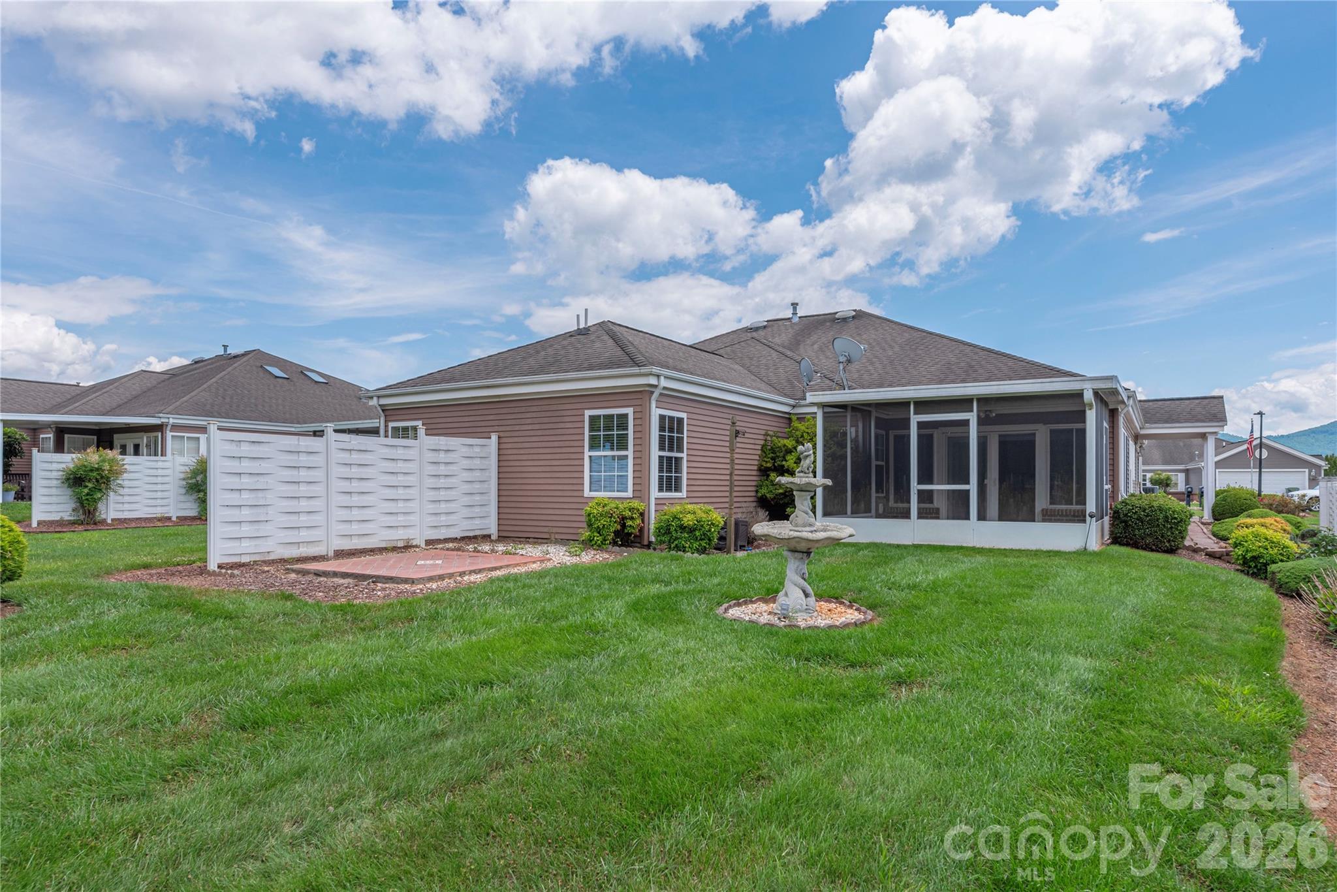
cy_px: 446
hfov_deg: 81.2
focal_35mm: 21
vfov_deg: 59.5
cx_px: 668
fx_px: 780
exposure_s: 1/2500
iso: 320
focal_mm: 21
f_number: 8
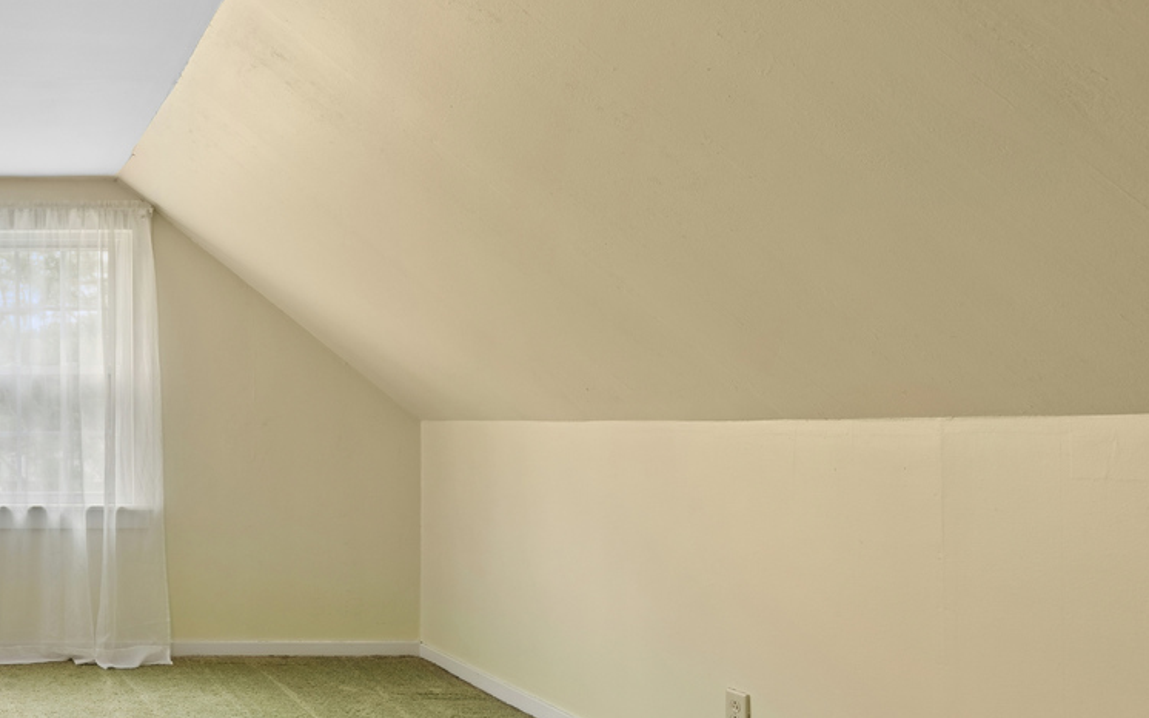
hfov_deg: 51.9
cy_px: 433
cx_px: 63
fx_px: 971
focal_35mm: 31
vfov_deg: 40.4
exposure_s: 1/15
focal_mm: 14
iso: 200
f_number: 9.5
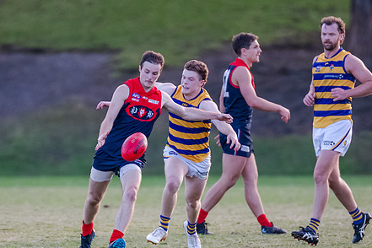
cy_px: 167
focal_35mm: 954
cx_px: 137
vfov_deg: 1.4
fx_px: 9857
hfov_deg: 2.2
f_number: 3.2
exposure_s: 1/1600
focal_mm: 300
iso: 1250
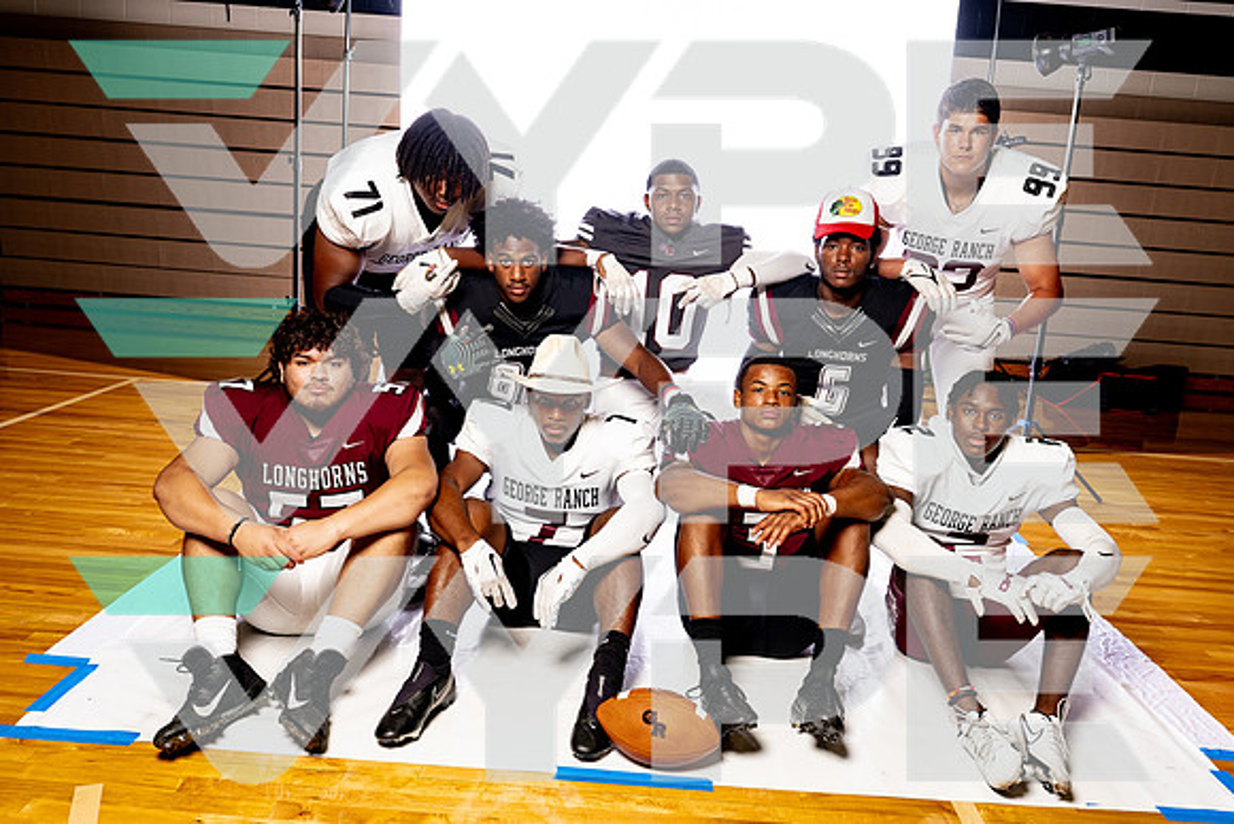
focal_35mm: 28
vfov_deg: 46.4
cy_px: 412
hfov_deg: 65.5
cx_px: 617
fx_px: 960
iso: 250
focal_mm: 28
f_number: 7.1
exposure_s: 1/250
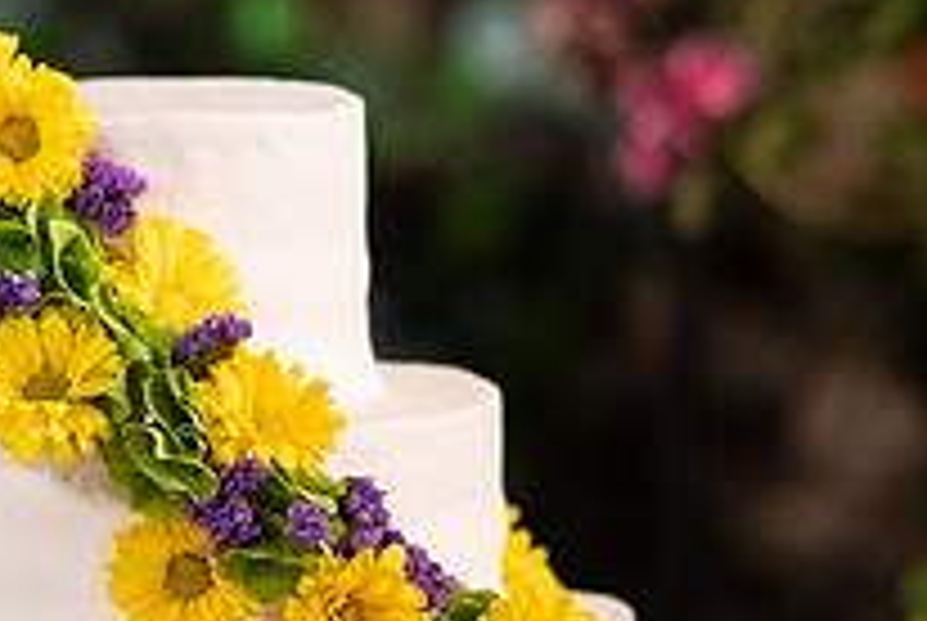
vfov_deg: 8.8
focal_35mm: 157
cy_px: 380
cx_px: 122
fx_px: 4048
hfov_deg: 13.0
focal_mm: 55
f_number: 2
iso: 2500
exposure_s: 1/100
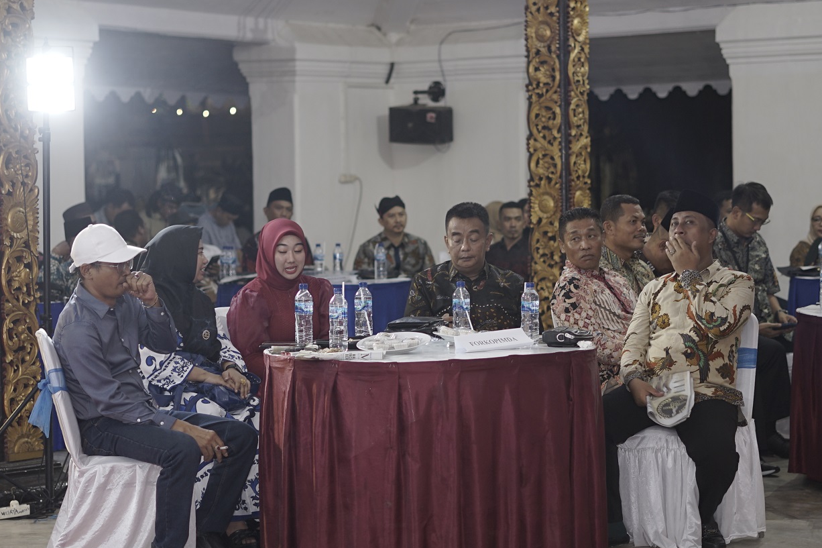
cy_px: 262
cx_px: 392
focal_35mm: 94
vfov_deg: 14.5
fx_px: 2146
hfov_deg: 21.7
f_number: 1.8
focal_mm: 50
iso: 200
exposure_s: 1/100
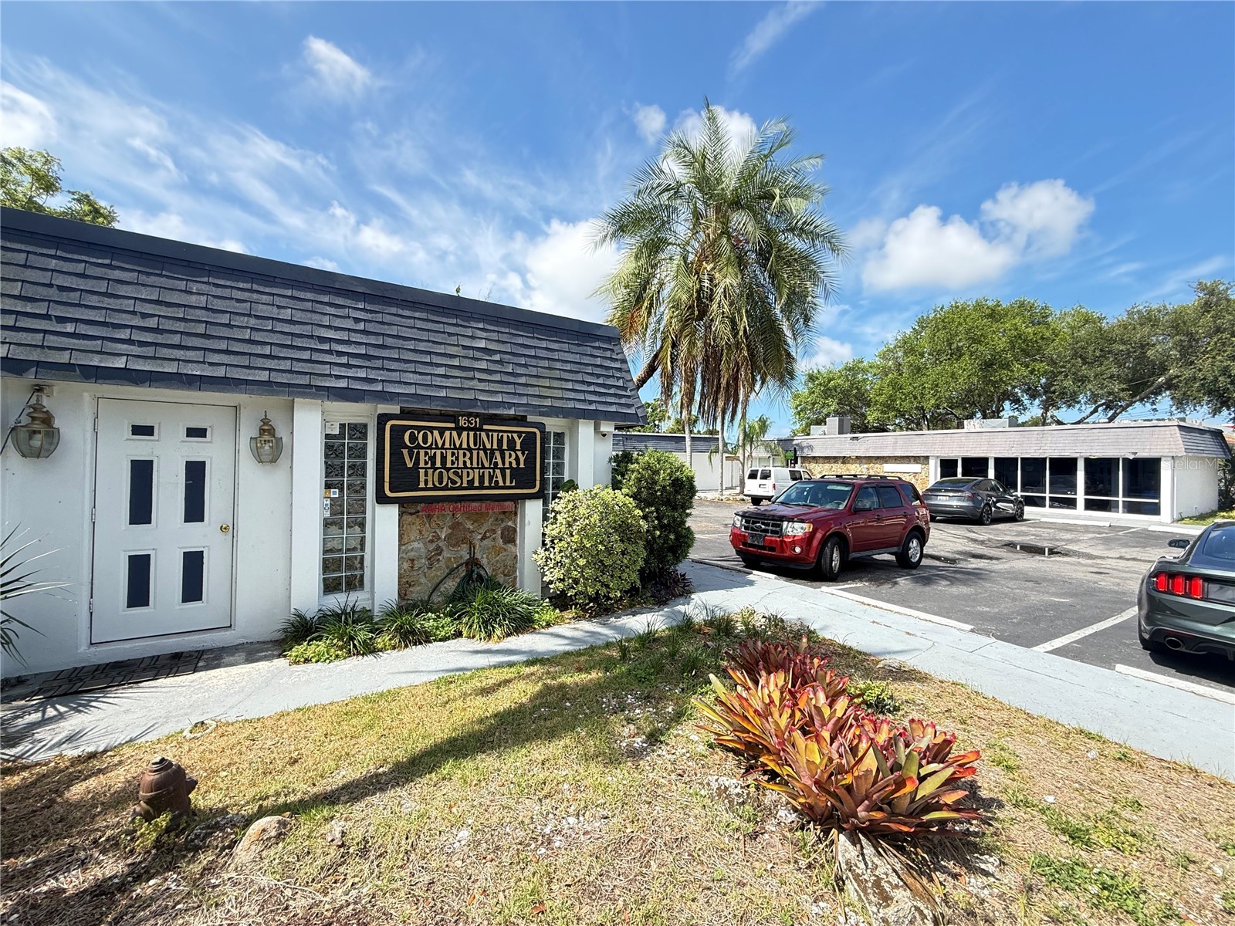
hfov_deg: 102.1
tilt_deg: +0.0
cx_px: 618
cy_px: 463
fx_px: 499
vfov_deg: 85.7
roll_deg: -0.7
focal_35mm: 14
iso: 50
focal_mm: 2.22
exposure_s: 1/631
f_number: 2.2
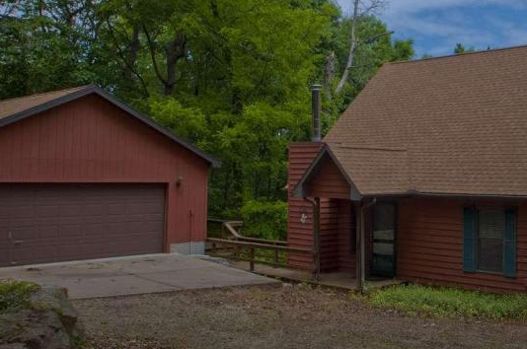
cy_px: 96
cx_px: 419
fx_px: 570
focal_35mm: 39
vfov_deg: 33.5
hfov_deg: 47.1
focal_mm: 12
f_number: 10
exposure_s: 1/400
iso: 200
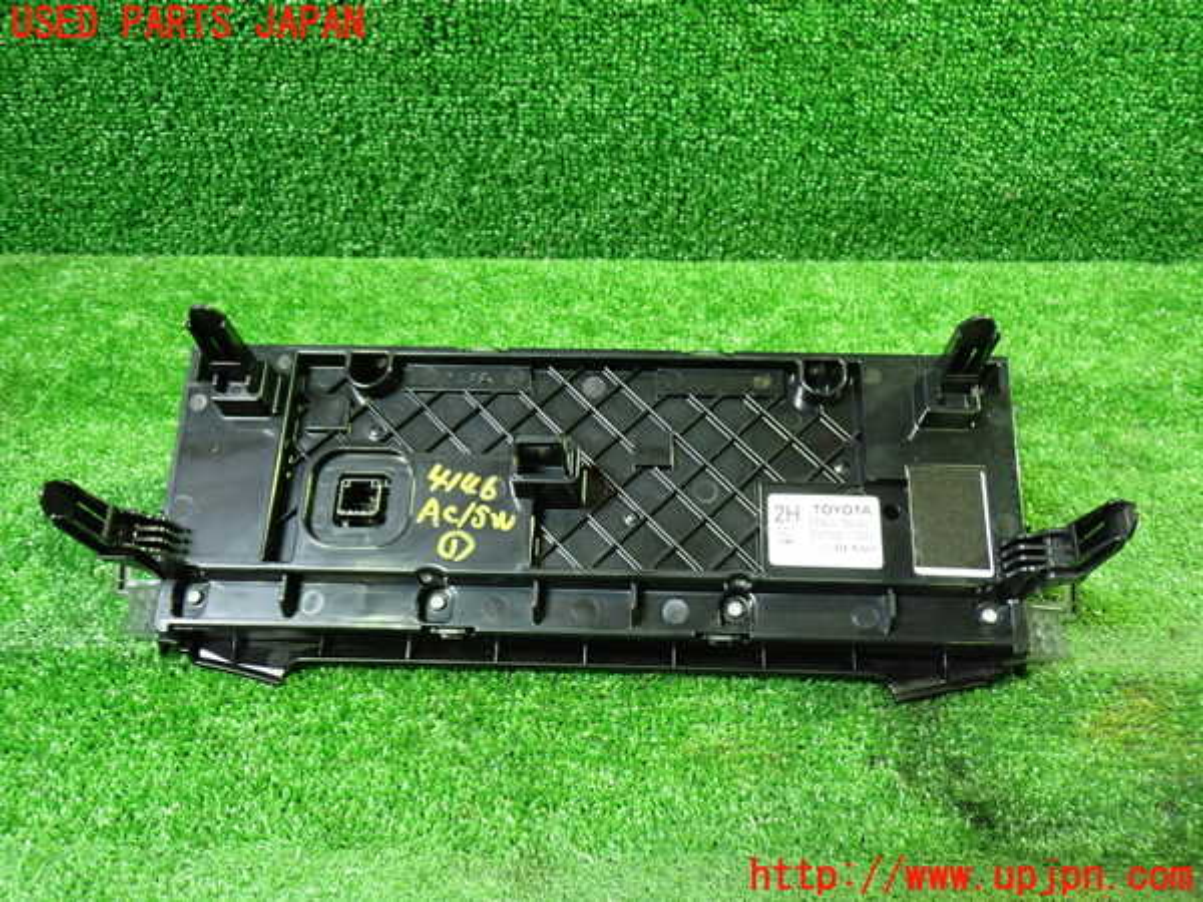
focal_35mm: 30
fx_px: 1043
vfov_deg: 46.8
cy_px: 451
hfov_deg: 60.0
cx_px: 602
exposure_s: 1/30
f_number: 2.3
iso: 640
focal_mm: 5.4
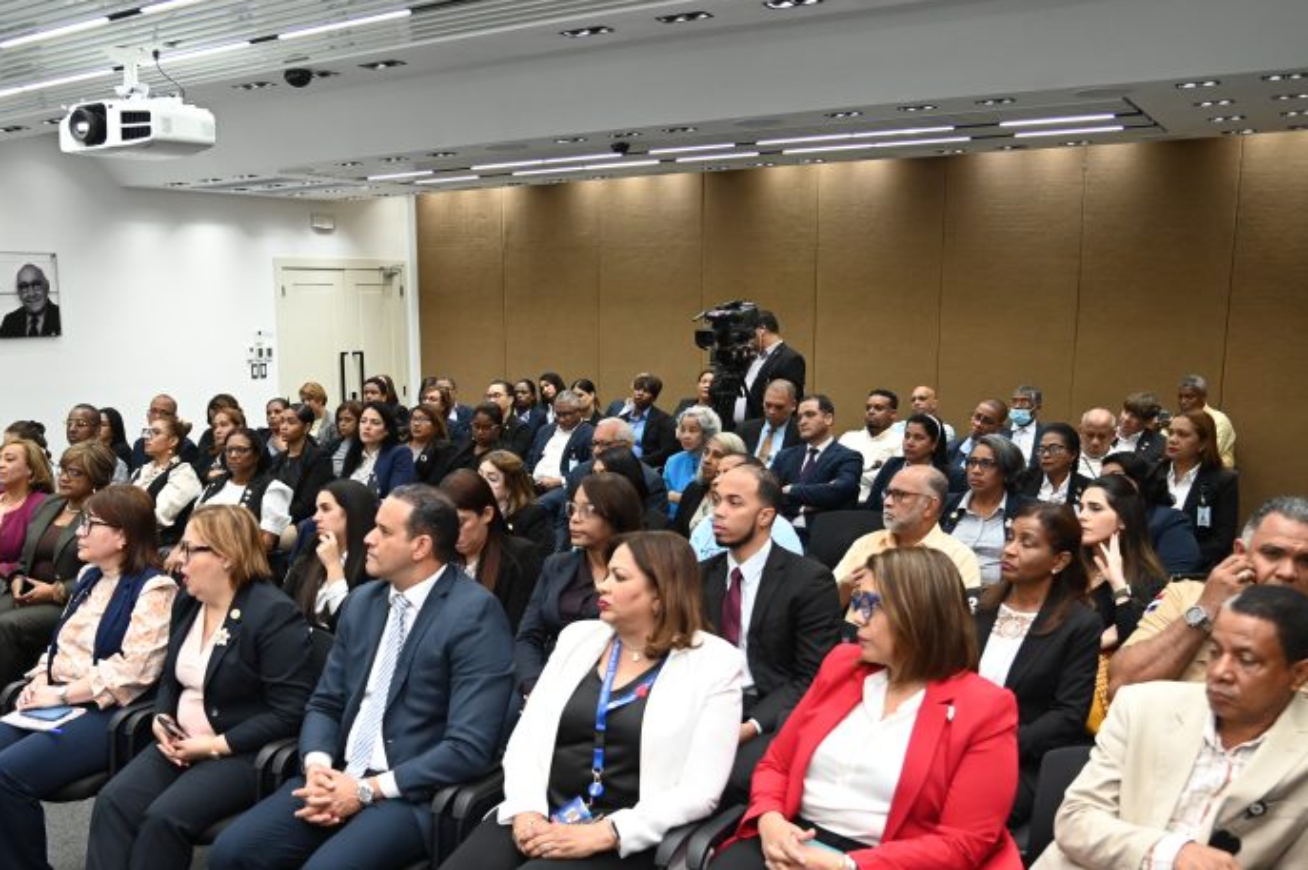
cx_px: 476
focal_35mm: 36
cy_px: 612
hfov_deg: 52.5
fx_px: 1307
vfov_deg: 36.3
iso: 1600
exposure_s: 1/125
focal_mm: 24
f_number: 4
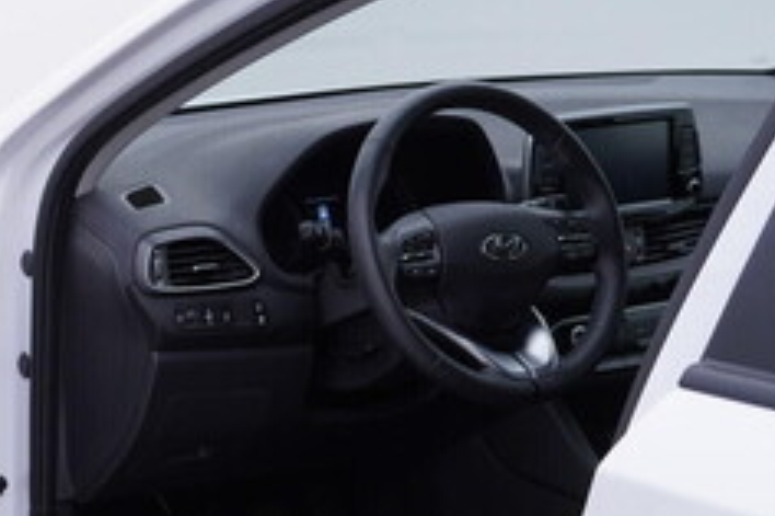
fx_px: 1807
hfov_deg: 22.9
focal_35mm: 84
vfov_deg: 16.1
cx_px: -59
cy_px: 403
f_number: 4
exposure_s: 1/60
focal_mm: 24
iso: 125
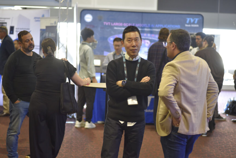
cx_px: 118
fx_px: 656
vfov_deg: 13.7
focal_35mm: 100
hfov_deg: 20.4
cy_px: 79
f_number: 2.8
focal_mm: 100
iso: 1800
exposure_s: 1/125
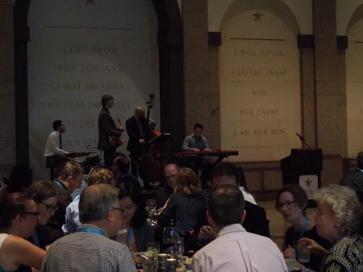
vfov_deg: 16.2
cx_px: 154
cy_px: 128
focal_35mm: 91
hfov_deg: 21.5
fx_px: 954
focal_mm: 14.1
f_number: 4.5
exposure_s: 1/30
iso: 1600
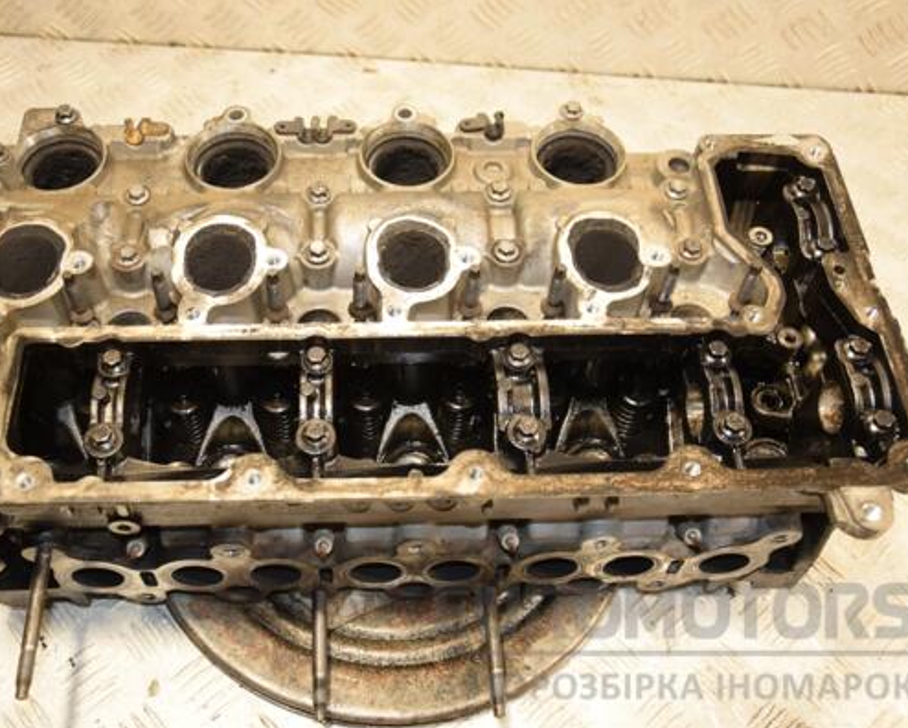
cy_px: 366
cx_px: 399
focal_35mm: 41
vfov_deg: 36.5
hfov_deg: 44.7
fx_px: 1103
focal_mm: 24
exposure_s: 1/125
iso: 800
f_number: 5
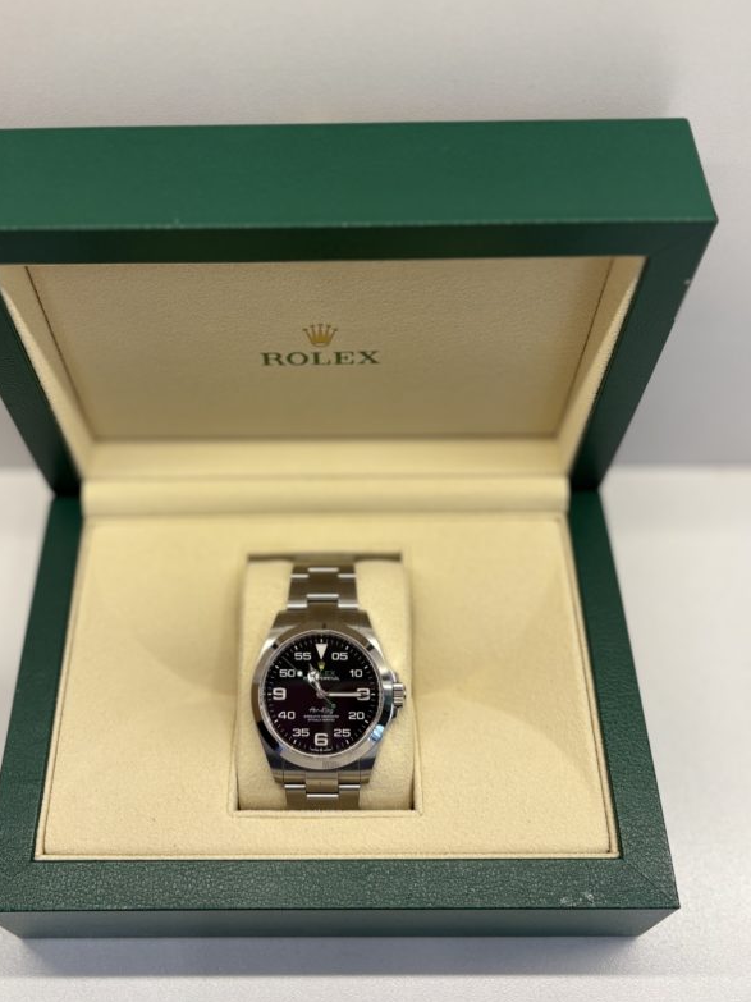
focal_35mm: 34
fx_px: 984
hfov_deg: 41.7
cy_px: 424
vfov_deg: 53.7
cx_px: 321
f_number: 1.6
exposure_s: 1/100
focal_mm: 5.96
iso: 50
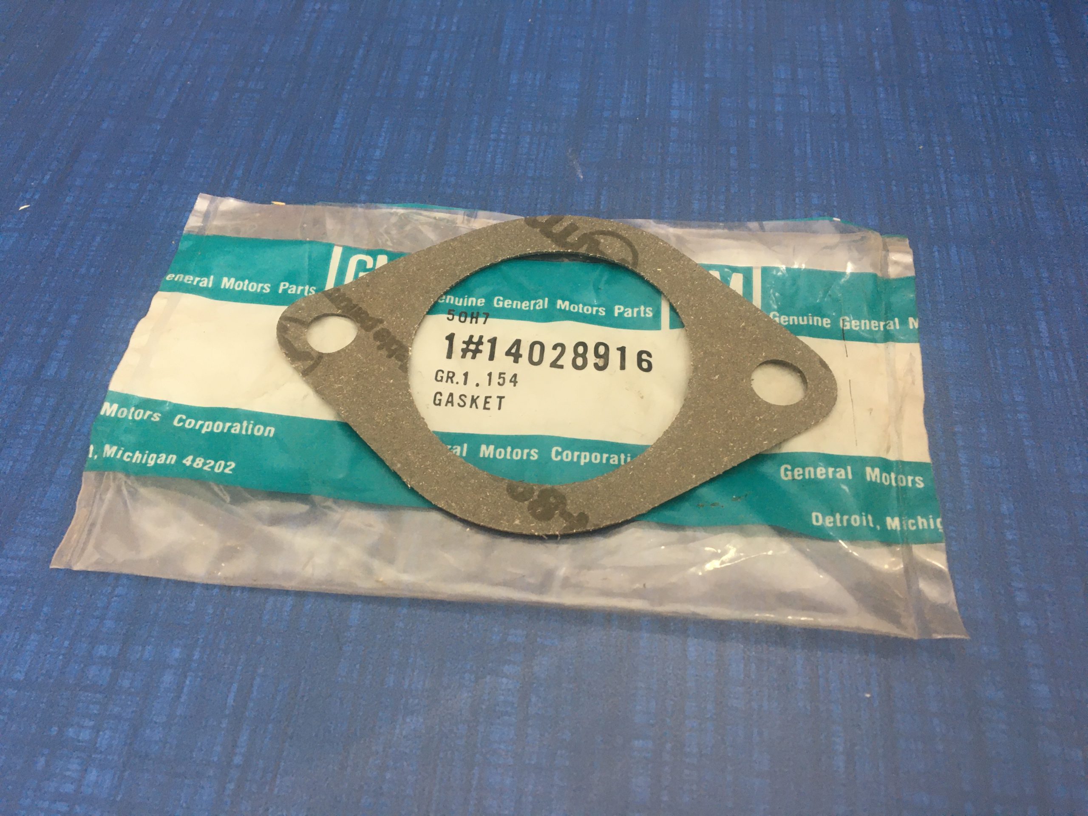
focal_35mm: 29
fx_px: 911
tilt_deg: -58.7
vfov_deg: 48.2
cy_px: 408
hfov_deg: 61.7
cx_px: 544
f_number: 2.2
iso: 64
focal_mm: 4.15
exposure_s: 1/30
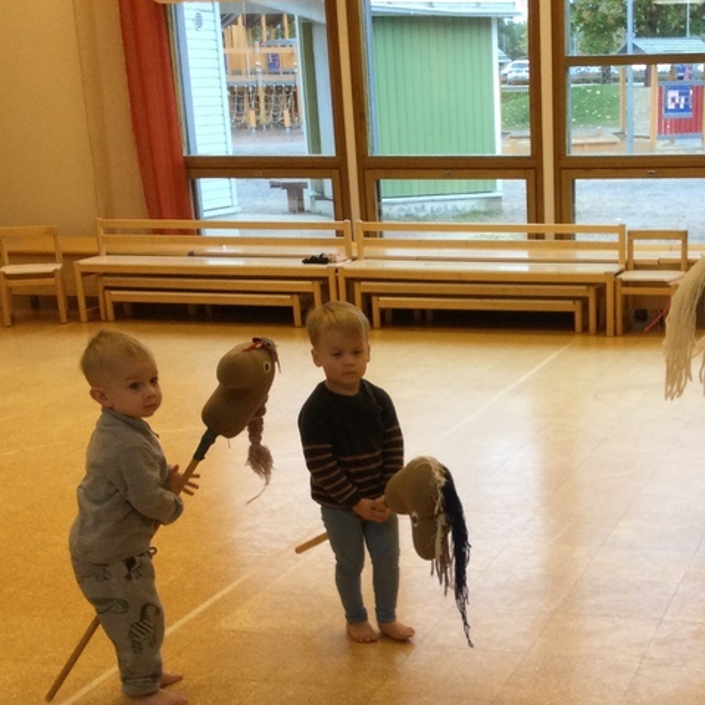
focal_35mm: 61
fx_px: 1406
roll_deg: -0.8
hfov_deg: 27.7
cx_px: 551
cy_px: 553
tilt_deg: -20.5
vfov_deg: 27.6
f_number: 2.4
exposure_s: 1/33
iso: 25
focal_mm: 3.3
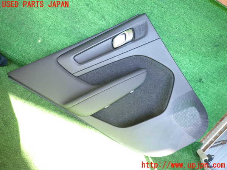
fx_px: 164
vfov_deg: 54.9
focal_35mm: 25
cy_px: 85
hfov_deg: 69.4
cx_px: 114
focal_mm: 4.5
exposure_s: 1/60
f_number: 2
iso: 160
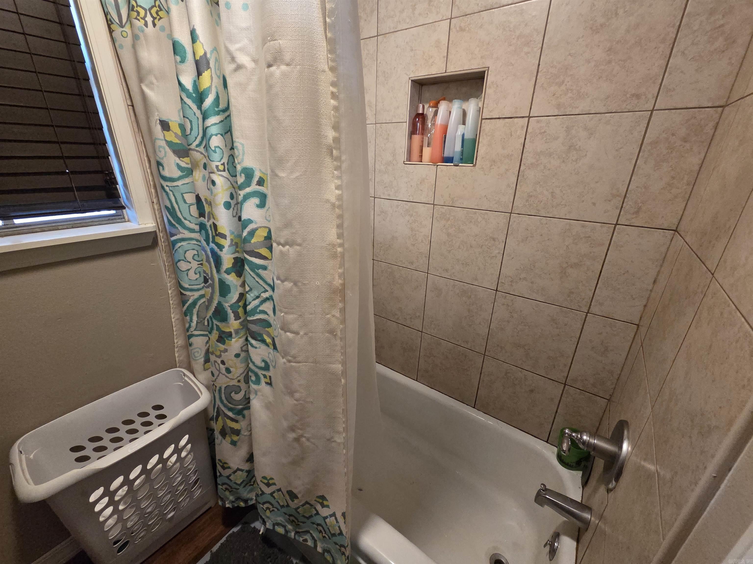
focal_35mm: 13
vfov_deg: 89.9
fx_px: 283
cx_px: 376
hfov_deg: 106.2
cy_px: 282
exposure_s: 1/60
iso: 1000
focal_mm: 2.2
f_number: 2.2
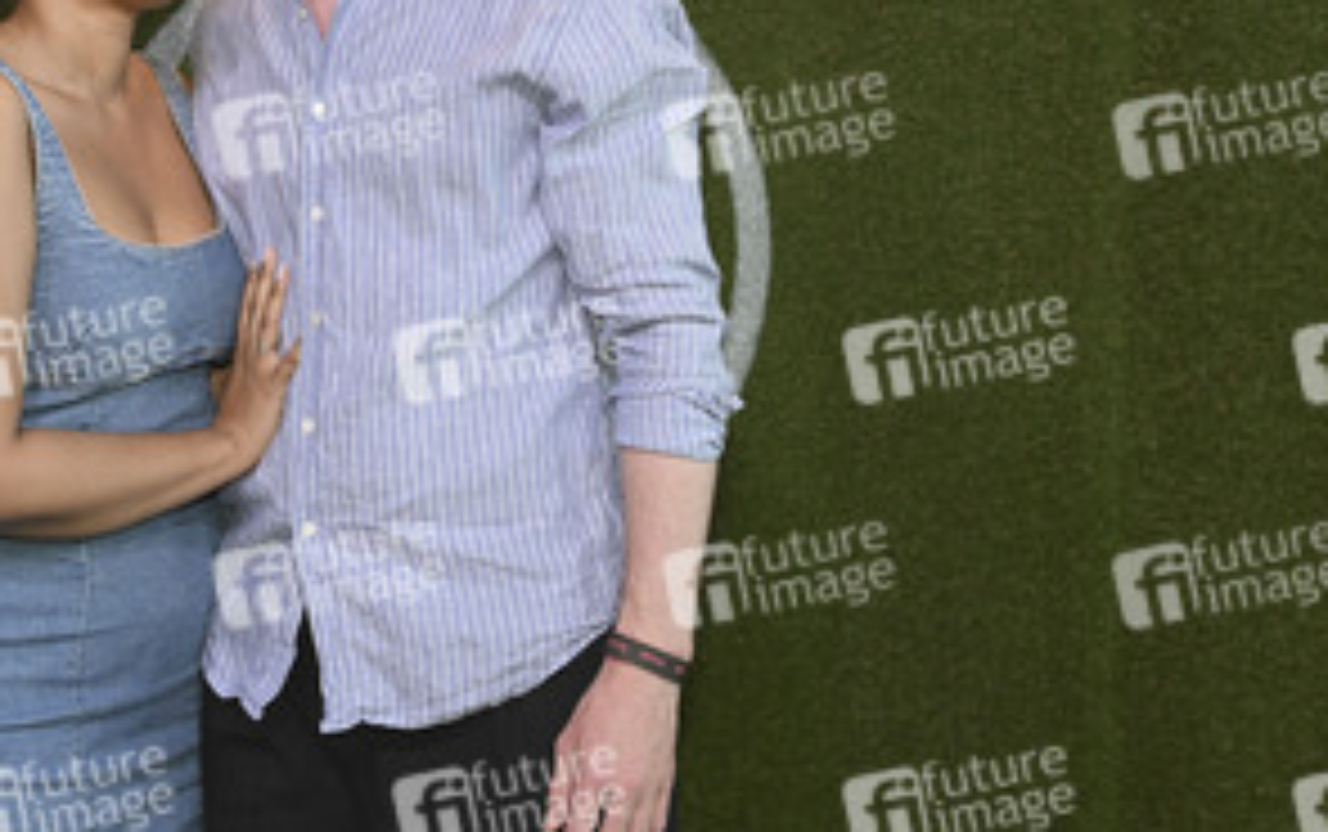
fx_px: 2536
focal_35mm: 70
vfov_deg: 18.6
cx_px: 389
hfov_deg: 29.0
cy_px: 238
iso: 800
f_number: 4.5
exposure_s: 1/250
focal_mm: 45
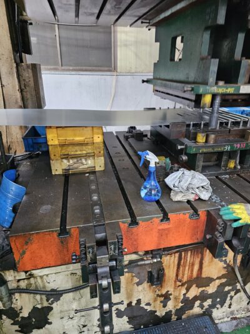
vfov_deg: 73.9
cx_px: 125
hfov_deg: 58.9
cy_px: 167
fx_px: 221
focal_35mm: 23
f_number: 1.7
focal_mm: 6.3
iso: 640
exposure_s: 1/60
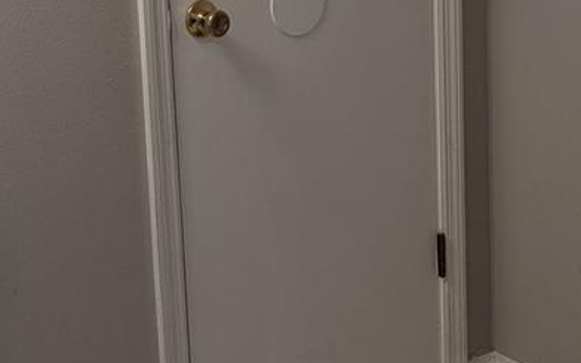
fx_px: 1235
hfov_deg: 26.4
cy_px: -22
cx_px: 205
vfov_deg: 16.3
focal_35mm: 78
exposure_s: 1/120
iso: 181
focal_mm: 6.81
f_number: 1.85
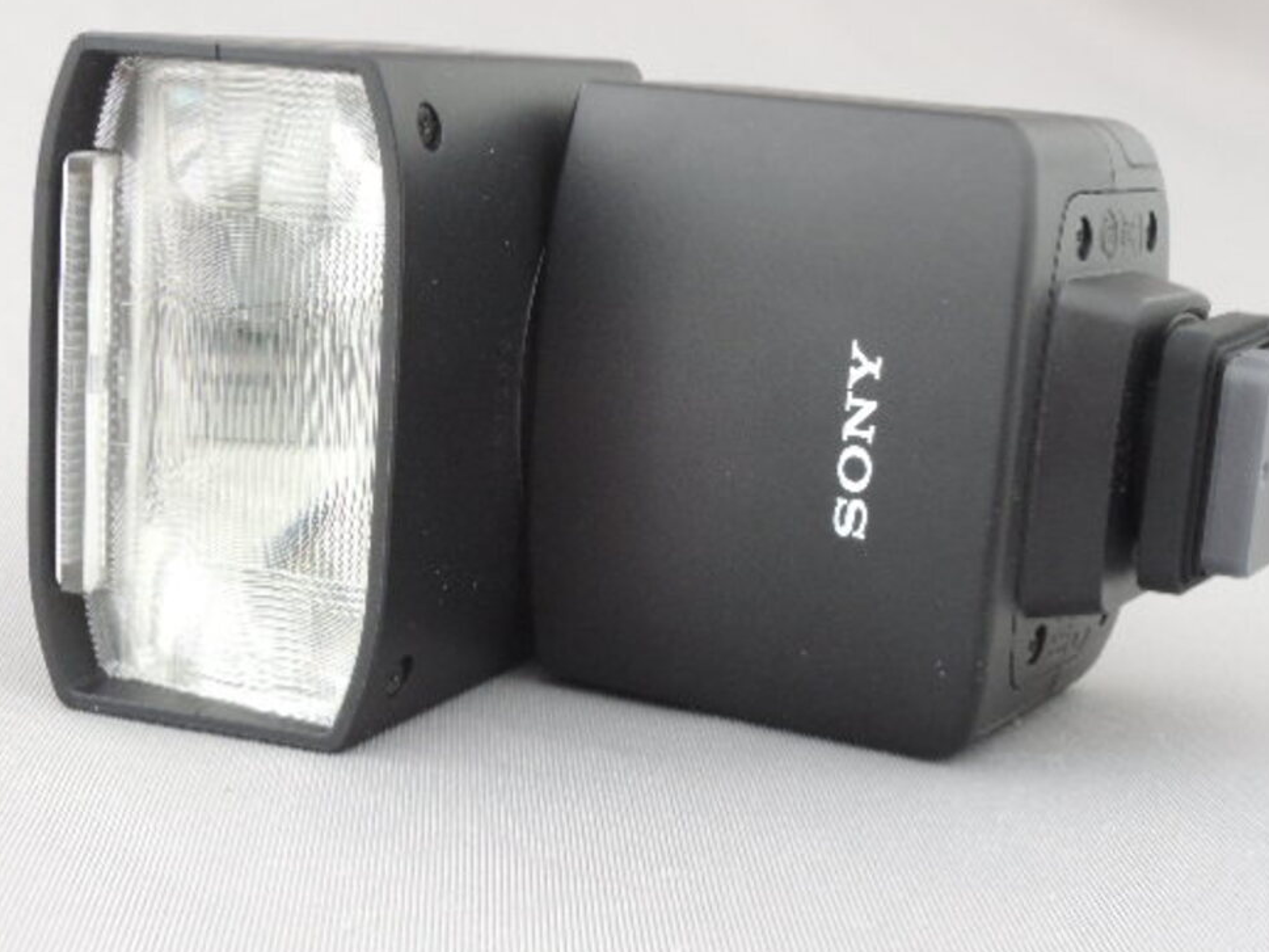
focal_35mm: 62
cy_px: 458
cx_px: 636
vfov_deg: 23.6
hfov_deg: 31.2
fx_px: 2273
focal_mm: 9
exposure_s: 1/15
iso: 450
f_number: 5.2
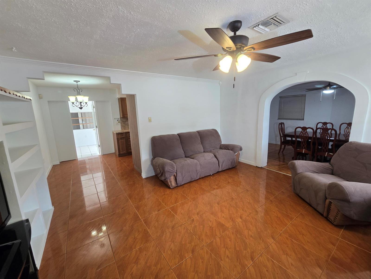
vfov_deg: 89.9
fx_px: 139
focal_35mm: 13
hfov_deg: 106.2
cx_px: 186
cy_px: 140
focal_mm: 2.2
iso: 100
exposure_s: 1/60
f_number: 2.2
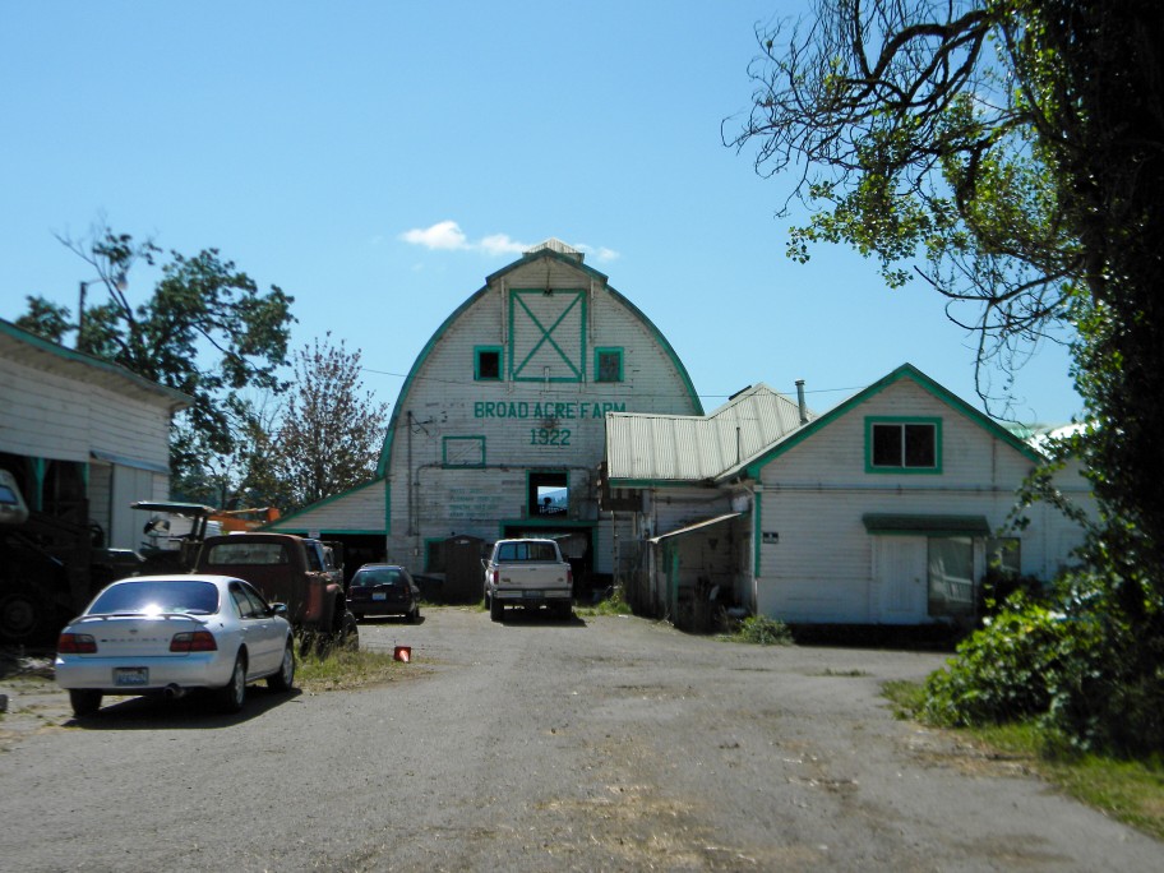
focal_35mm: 47
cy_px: 436
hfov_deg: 40.4
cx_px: 582
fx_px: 1580
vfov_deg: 30.9
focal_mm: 8.6
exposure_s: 1/387
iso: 80
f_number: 7.8
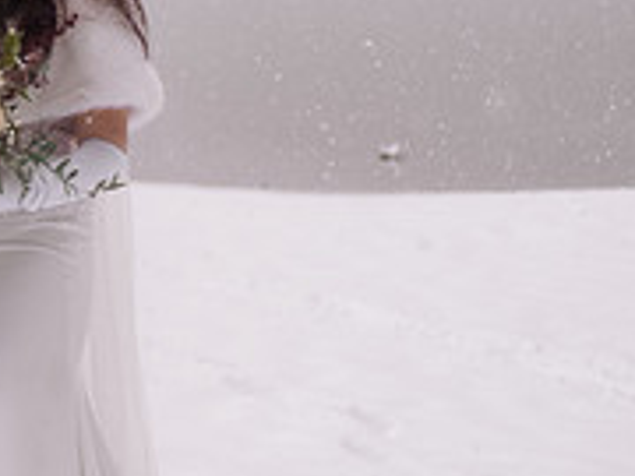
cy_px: 59
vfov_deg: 13.0
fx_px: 2073
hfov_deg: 16.5
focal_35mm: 113
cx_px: -176
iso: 100
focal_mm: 35
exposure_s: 1/200
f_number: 2.5
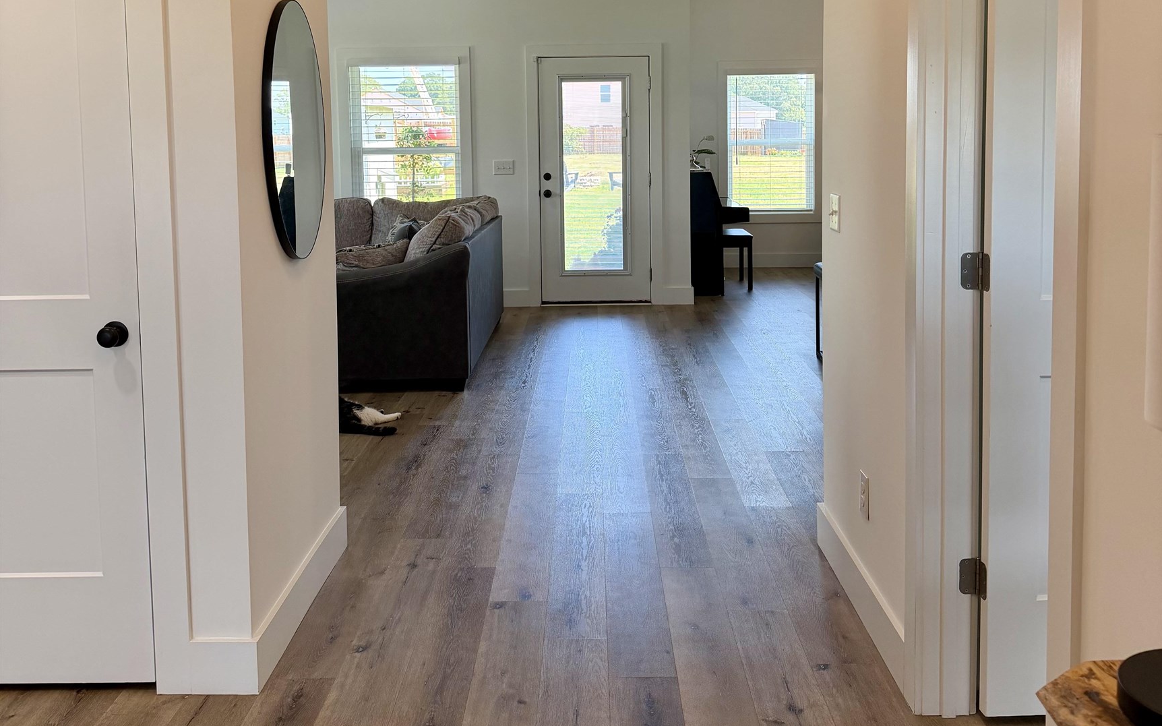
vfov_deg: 36.6
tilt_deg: -3.4
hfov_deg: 56.7
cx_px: 581
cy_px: 204
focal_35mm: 34
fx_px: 1077
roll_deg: +0.6
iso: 125
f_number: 1.78
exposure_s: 1/212
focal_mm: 6.76
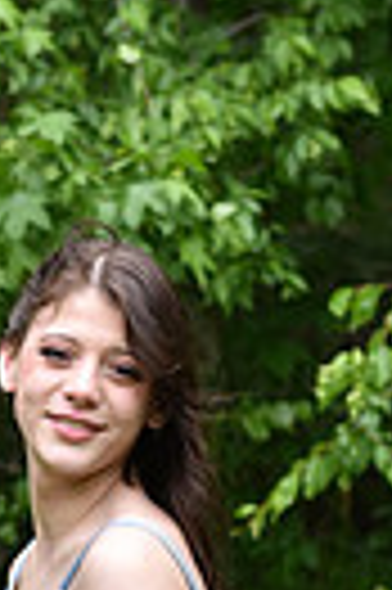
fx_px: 6157
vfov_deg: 5.4
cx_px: 43
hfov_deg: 3.6
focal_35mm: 376
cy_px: 977
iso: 200
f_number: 6.3
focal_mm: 85
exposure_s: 1/200
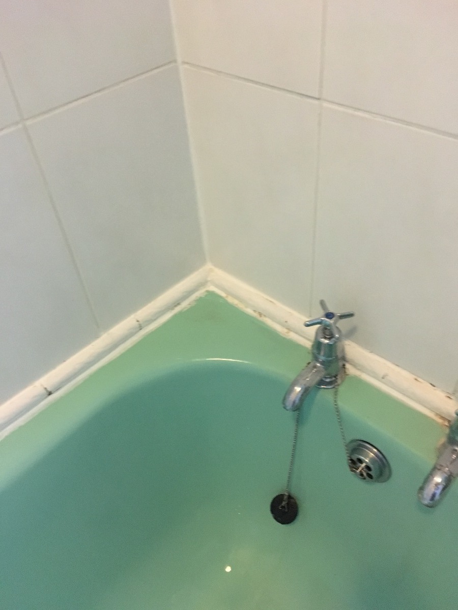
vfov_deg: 61.7
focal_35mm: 29
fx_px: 512
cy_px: 305
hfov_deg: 48.2
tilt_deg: -46.7
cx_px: 229
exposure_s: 1/17
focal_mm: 4.15
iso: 320
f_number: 2.2
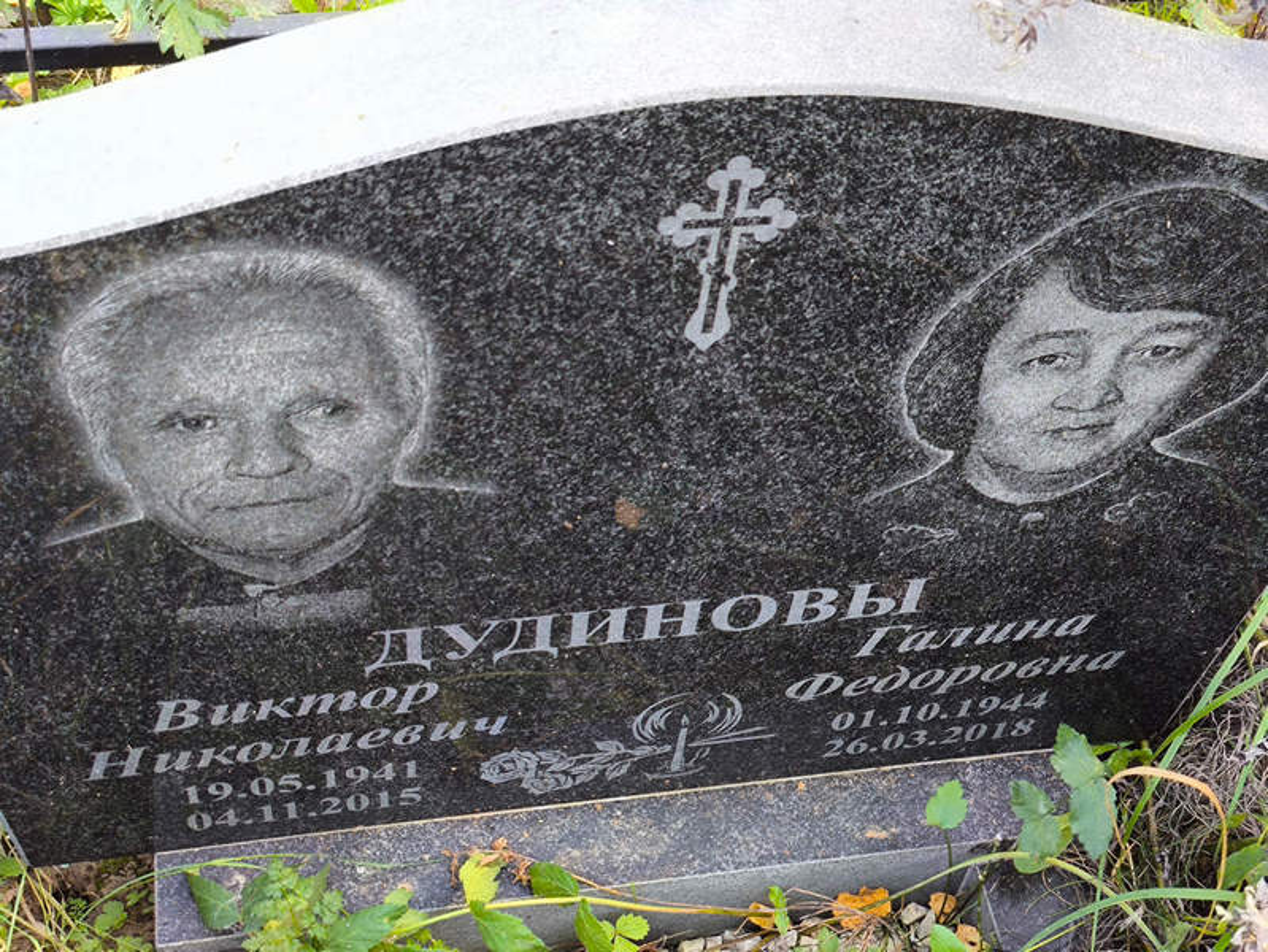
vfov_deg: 29.1
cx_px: 634
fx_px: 1832
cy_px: 476
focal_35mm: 50
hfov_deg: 38.2
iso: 64
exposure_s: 1/50
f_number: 1.7
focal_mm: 4.71
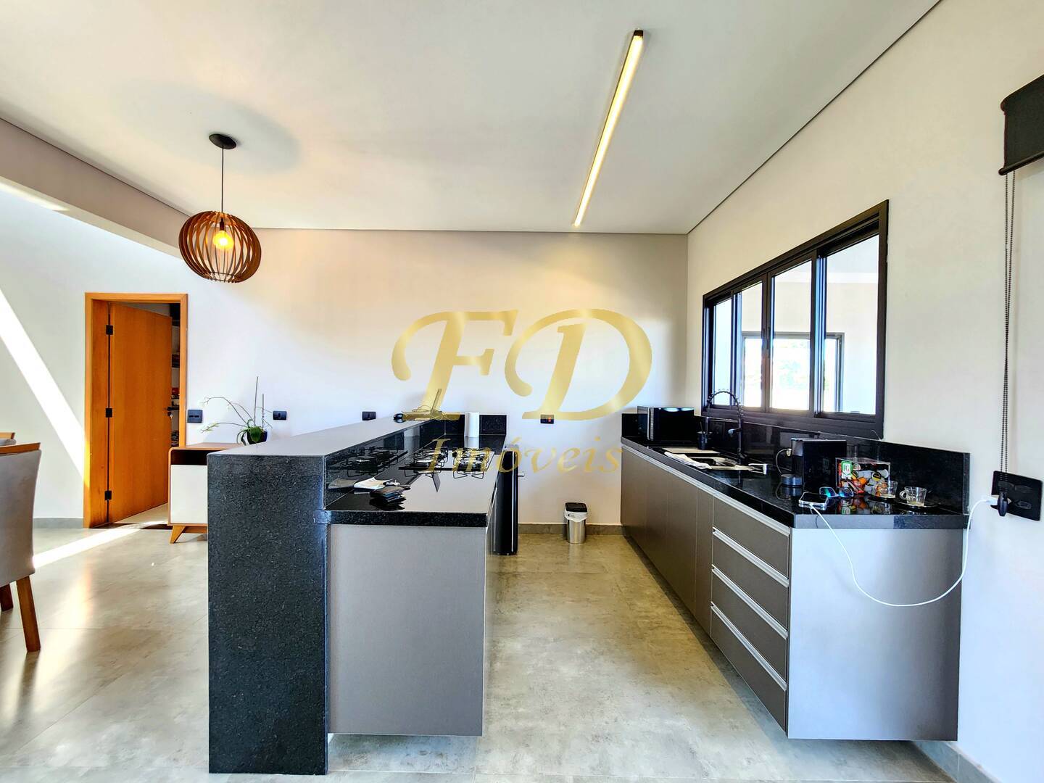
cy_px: 392
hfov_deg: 106.2
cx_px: 522
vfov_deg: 89.9
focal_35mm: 13
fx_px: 392
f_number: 2.2
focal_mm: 2.2
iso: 250
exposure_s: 1/60.2
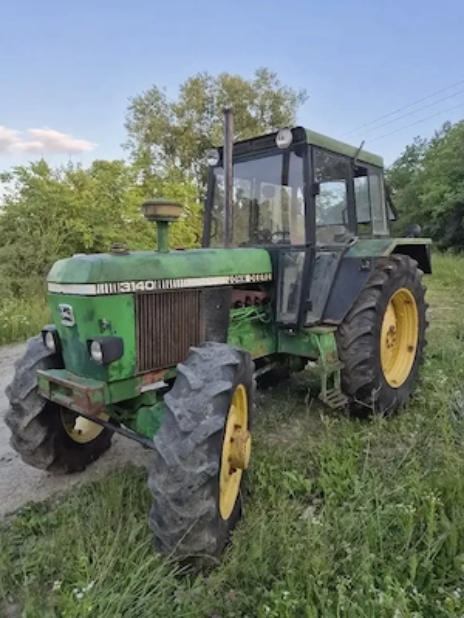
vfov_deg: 73.9
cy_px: 309
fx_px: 411
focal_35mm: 23
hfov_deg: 58.9
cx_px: 232
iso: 25
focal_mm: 5.4
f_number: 1.8
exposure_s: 1/213
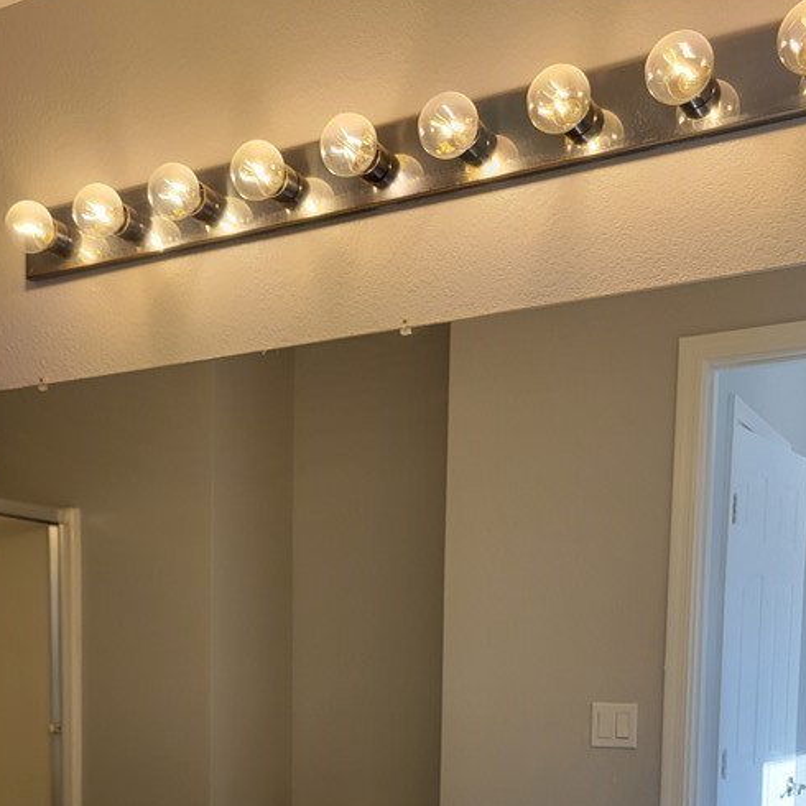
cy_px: 824
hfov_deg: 34.9
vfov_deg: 32.3
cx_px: 243
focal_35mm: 48
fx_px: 1264
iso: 50
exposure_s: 1/120
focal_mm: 5.4
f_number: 1.8
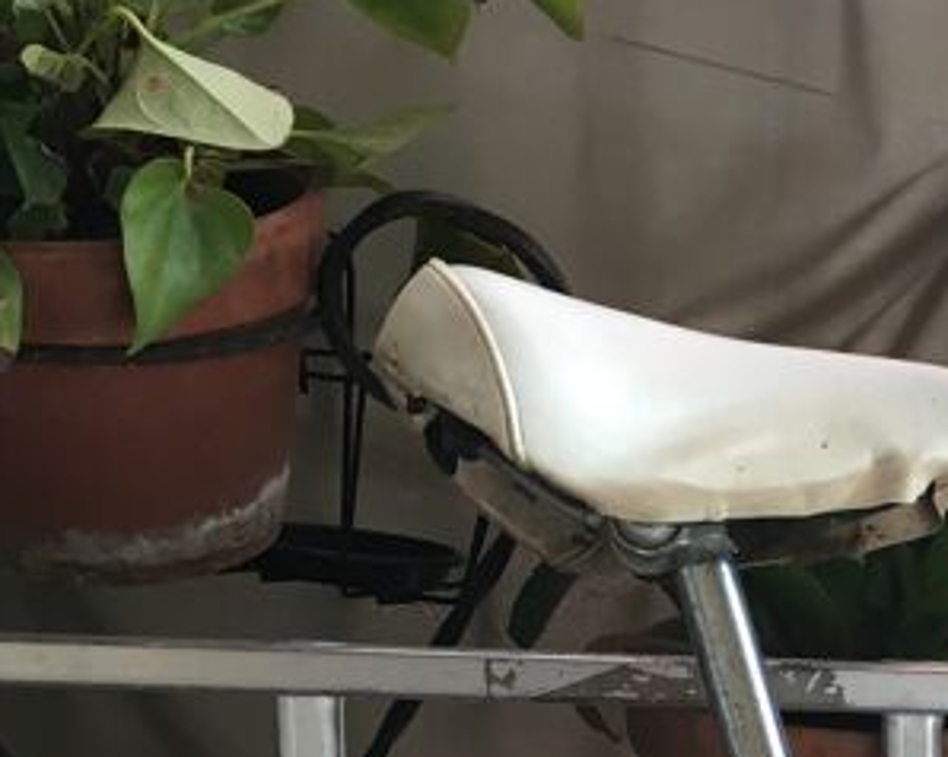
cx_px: 1199
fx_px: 2664
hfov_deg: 18.8
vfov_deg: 15.0
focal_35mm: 95
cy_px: 1132
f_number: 2.2
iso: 25
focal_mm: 4.15
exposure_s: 1/33
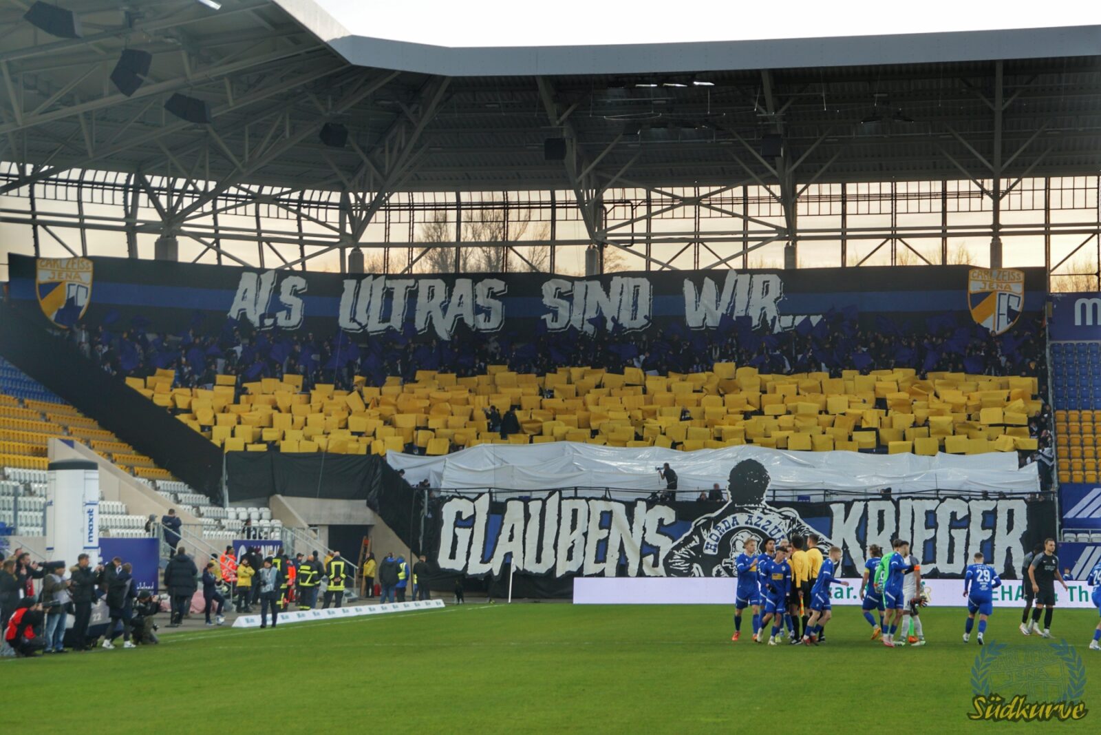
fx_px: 3120
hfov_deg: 20.0
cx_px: 550
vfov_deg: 13.4
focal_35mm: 102
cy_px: 368
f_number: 5.6
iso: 320
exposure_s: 1/125
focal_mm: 68
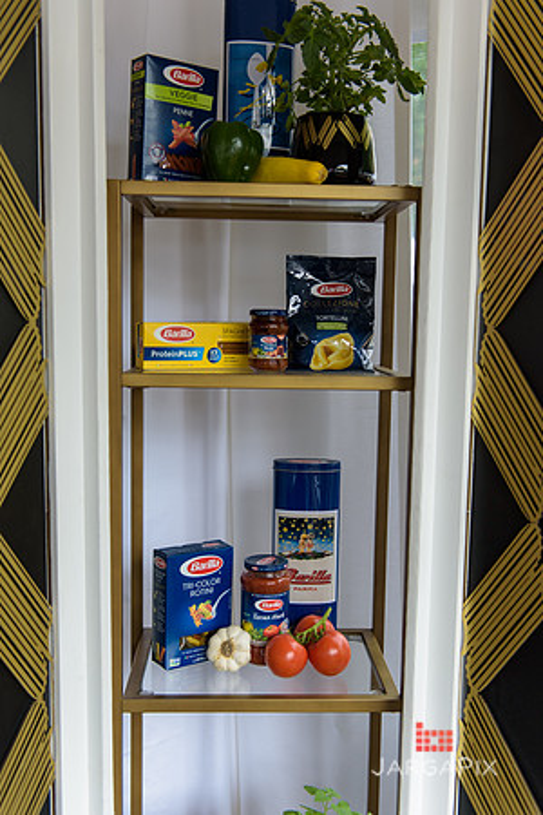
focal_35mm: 38
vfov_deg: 50.7
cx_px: 272
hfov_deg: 35.1
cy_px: 408
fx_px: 860
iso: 200
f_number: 3.2
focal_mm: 38
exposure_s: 1/160
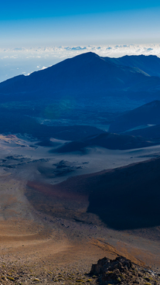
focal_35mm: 51
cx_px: 0
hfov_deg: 22.6
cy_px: 142
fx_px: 385
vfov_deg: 40.6
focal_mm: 32
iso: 100
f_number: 14
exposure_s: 1/50
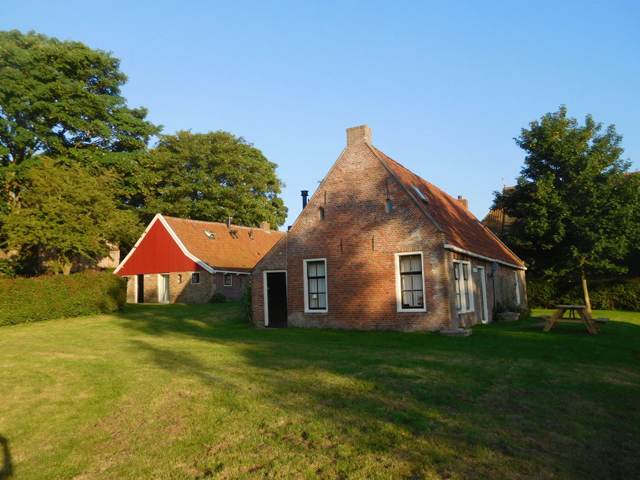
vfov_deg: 49.7
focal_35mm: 28
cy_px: 240
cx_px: 320
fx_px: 518
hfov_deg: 63.4
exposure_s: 1/640
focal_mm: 5
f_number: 3.5
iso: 125
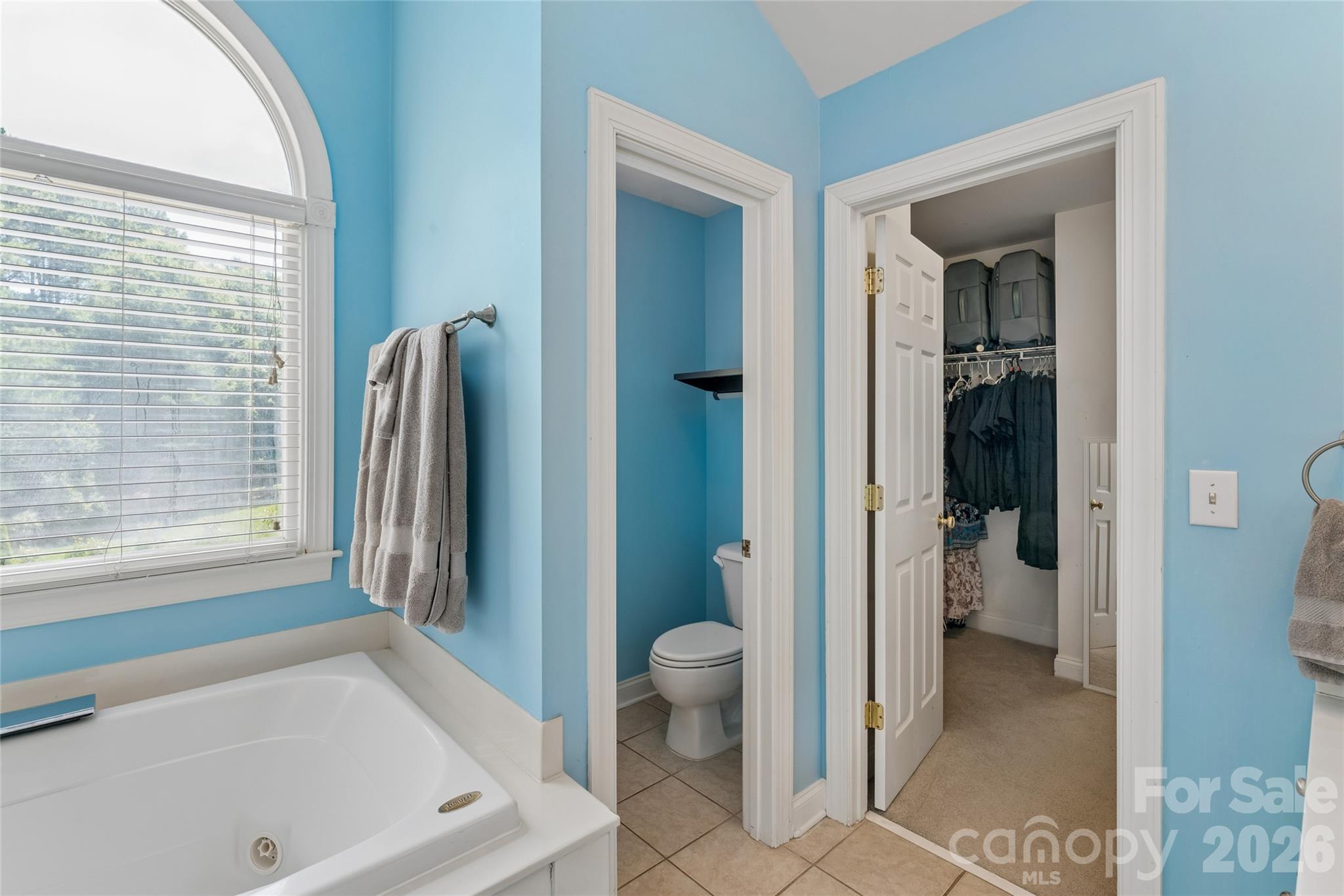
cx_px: 672
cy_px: 448
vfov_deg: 74.1
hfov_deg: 97.1
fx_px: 594
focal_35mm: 16
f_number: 13
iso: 400
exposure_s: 1/13
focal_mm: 15.9
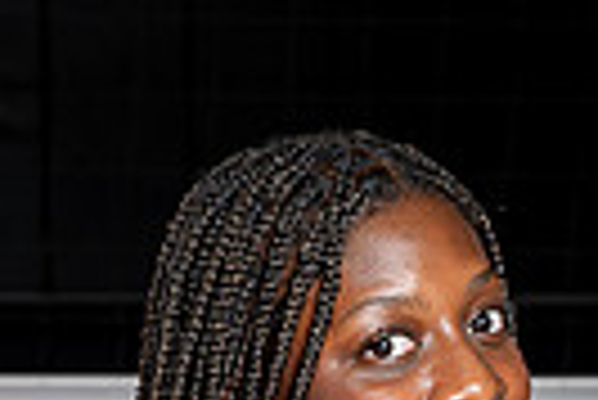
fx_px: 3941
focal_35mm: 237
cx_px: 382
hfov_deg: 8.7
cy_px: 939
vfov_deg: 5.6
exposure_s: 1/250
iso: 100
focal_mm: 70
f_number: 8
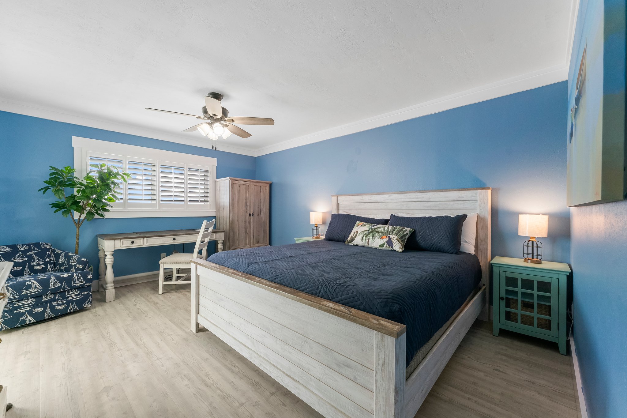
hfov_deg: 104.3
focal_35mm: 14
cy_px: 209
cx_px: 314
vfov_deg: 81.2
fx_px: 244
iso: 2500
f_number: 8
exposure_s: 1/60
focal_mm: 14
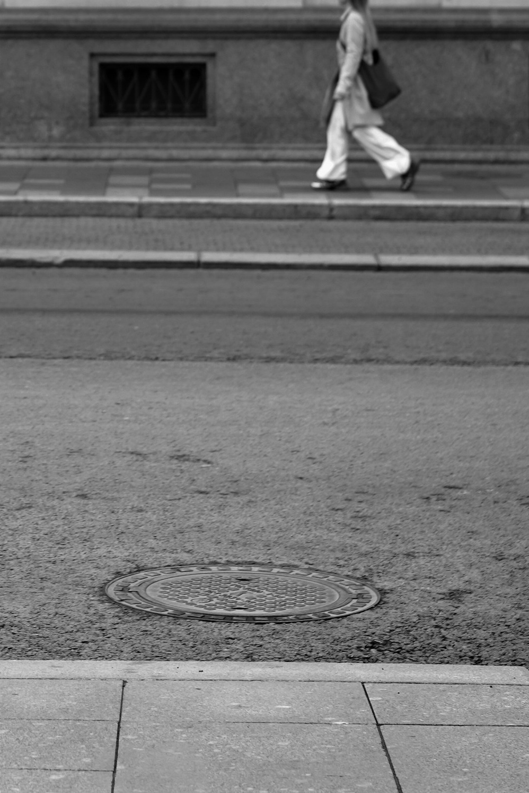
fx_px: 3108
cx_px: -142
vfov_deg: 14.2
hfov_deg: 9.6
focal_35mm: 141
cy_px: -86
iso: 100
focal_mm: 55
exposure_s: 1/250
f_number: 2.8
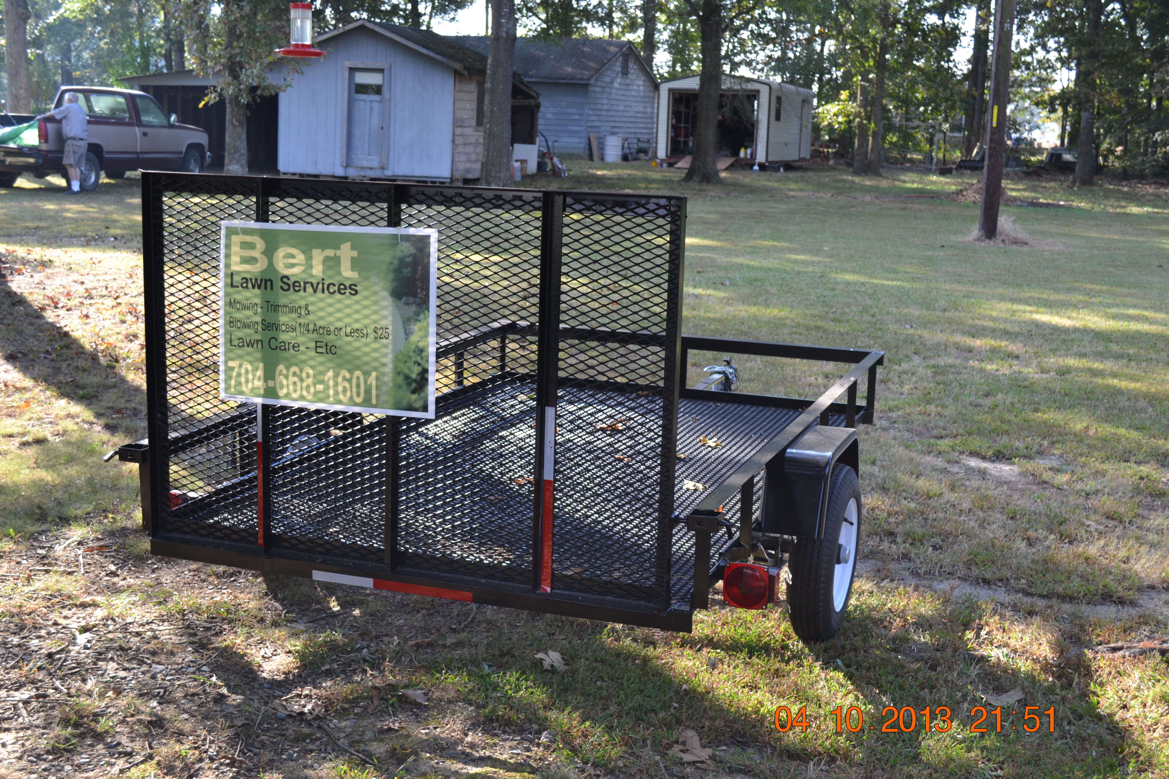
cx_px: 584
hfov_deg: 43.6
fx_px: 1461
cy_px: 390
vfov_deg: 29.9
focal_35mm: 45
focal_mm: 30
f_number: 5.6
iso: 320
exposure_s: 1/125
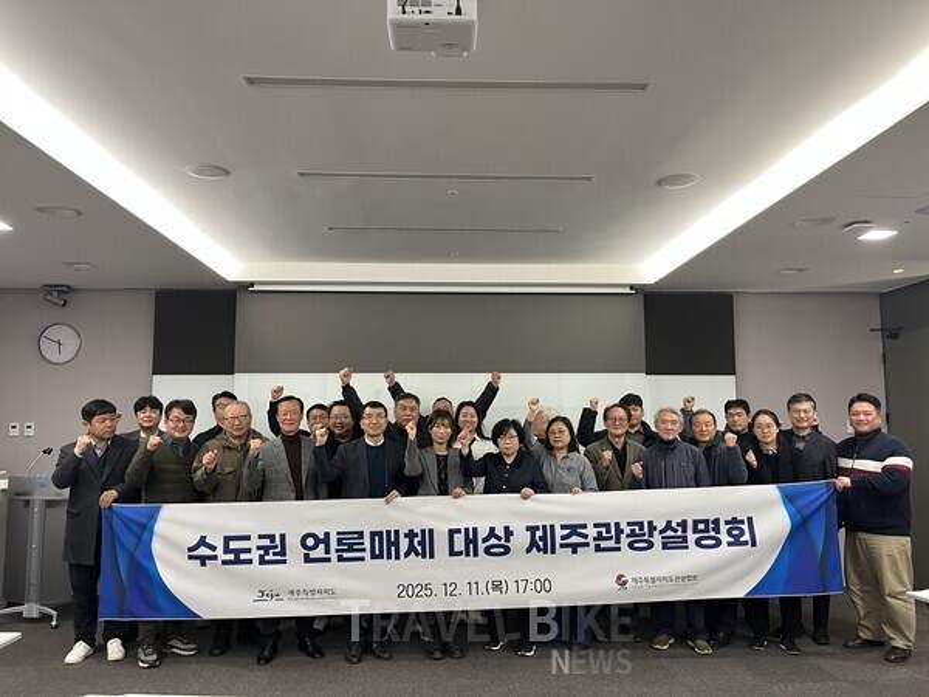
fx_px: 698
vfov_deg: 53.1
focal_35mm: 26
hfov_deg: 67.3
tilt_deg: +5.9
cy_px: 348
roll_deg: +0.5
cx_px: 464
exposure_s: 1/60
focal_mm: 5.1
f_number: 1.6
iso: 100
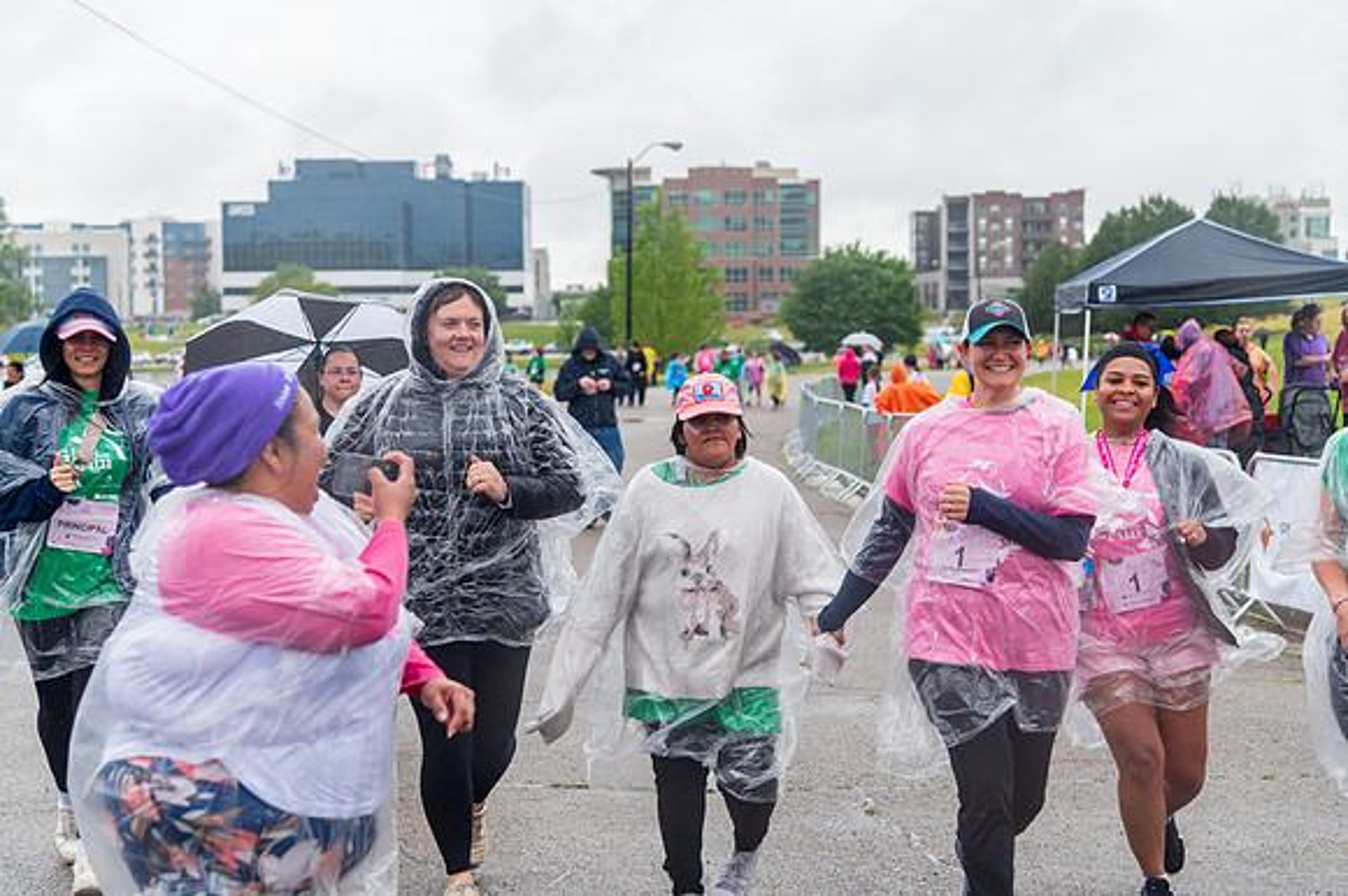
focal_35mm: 62
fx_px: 2320
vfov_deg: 21.9
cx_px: 674
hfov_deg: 32.4
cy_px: 448
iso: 1600
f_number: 4
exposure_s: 1/3200
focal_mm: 62
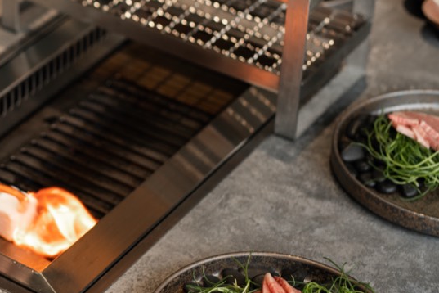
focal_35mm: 121
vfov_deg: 11.3
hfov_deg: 16.2
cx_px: -88
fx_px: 1475
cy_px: 60
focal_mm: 50
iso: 200
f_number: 2.5
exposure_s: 1/125
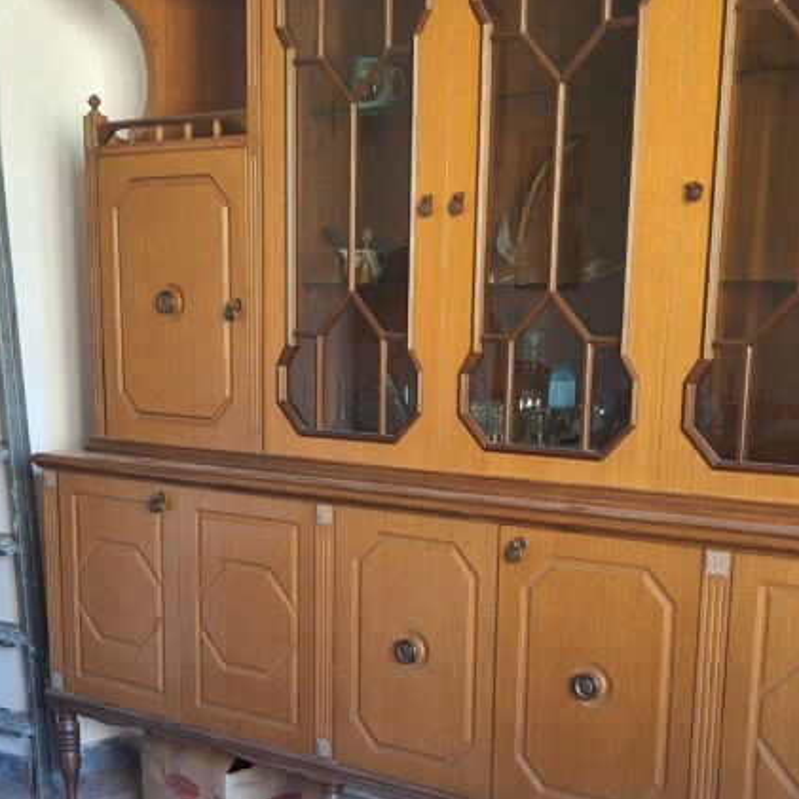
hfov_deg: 29.4
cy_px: 636
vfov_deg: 28.9
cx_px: 302
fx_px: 1515
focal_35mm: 58
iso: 200
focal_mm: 5.54
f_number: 1.8
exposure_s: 1/50
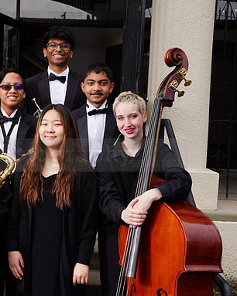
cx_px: 37
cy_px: 149
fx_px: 649
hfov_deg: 20.4
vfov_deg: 25.7
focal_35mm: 74
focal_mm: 52
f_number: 7.1
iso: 200
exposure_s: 1/200
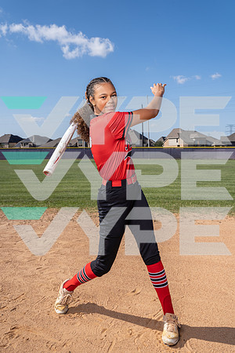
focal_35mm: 32
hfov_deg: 41.1
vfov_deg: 58.7
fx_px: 313
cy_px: 176
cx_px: 118
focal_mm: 32
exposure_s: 1/250
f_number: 10
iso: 125
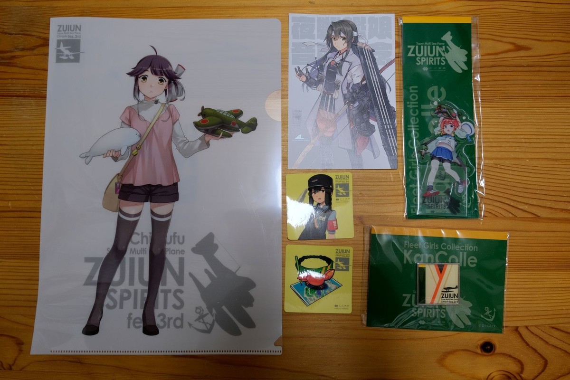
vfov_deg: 47.9
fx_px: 427
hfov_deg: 67.4
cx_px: 285
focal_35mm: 27
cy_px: 190
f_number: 5
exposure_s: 1/15
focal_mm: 18
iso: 640
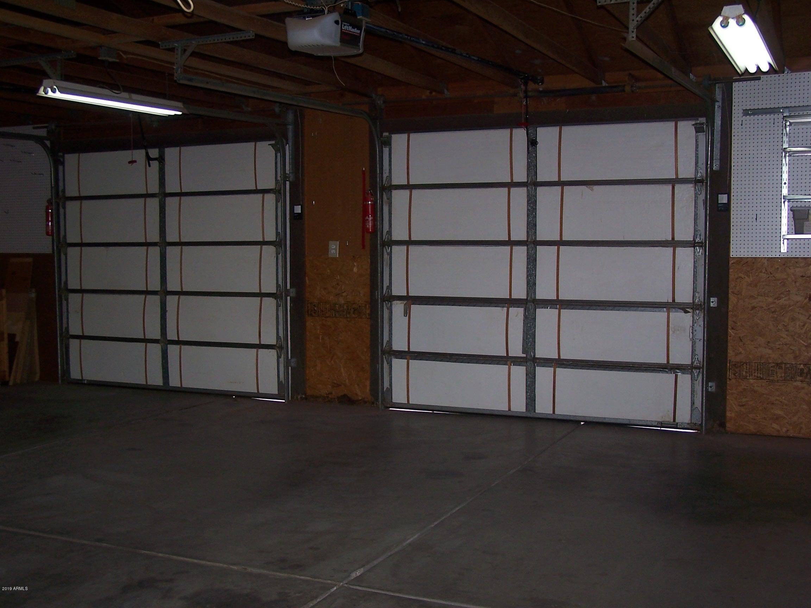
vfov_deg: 33.6
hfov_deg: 43.9
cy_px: 304
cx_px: 406
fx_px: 1007
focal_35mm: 43
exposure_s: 1/60
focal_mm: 7.1
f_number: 2.8
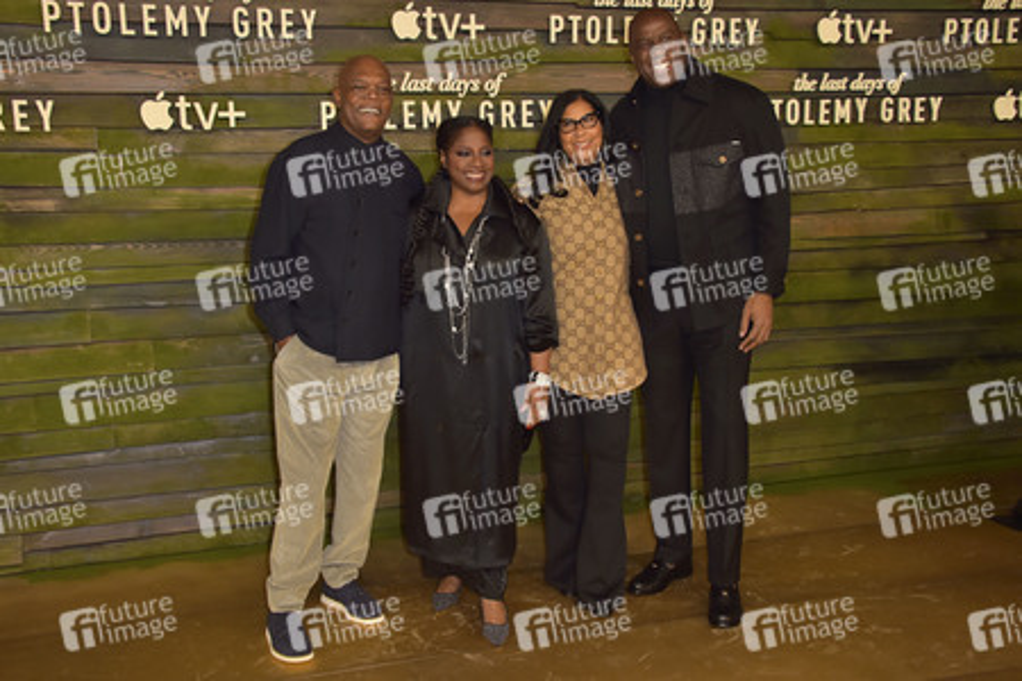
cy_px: 340
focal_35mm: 38
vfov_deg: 35.1
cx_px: 511
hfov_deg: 50.7
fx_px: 1079
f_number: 7.1
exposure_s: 1/250
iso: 320
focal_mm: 38
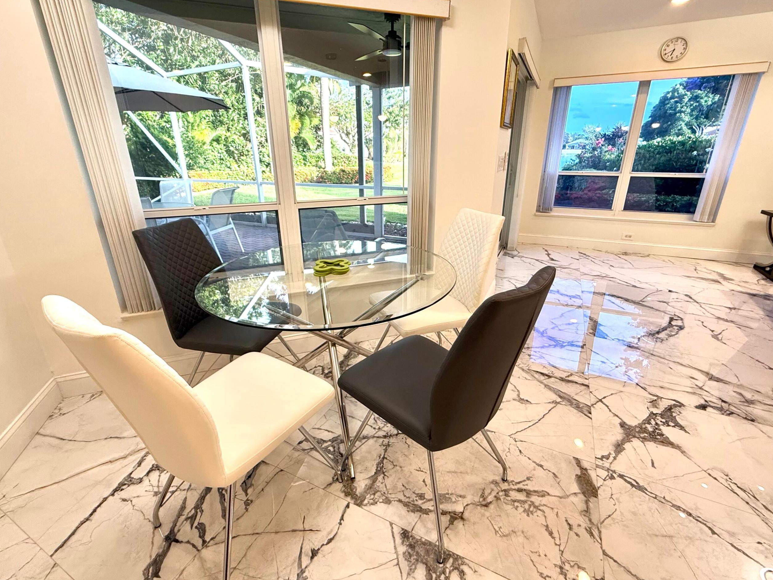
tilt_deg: -19.6
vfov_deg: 78.1
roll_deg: +0.8
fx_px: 357
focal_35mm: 16
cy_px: 280
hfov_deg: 94.5
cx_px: 383
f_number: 2.2
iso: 160
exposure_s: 1/120
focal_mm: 2.22
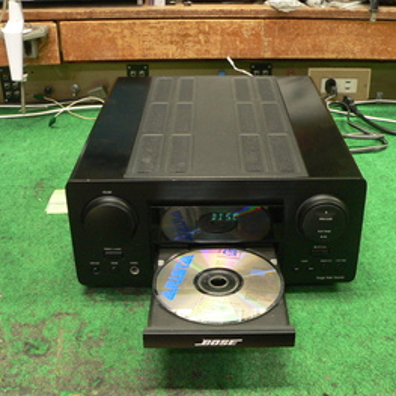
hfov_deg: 36.7
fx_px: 595
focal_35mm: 46
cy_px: 198
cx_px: 226
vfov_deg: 36.8
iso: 200
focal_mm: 6
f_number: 2.8
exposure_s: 1/8
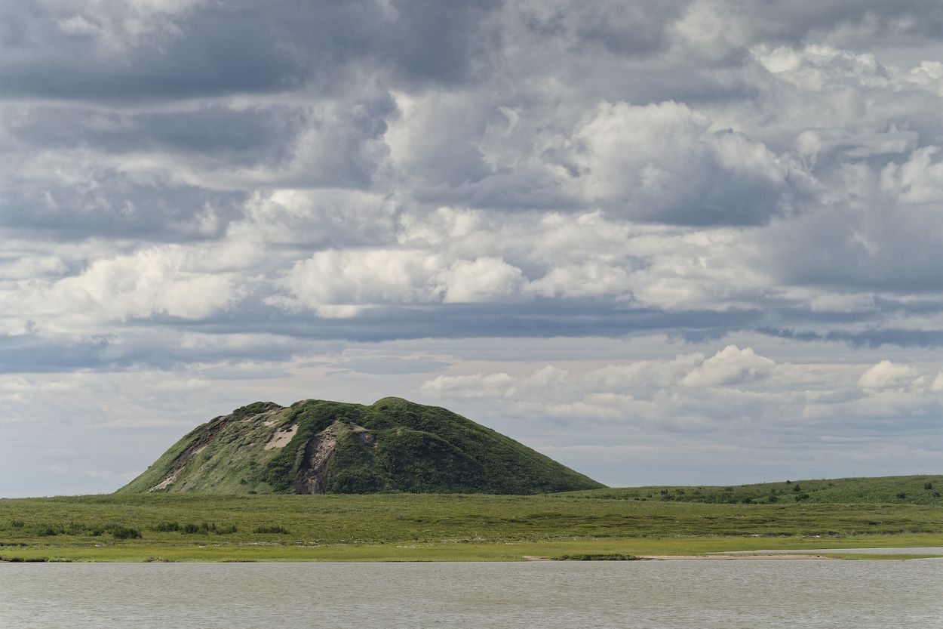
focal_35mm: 164
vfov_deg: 8.4
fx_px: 4295
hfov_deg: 12.5
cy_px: 314
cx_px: 472
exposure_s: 1/400
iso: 200
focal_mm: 164
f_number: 5.6
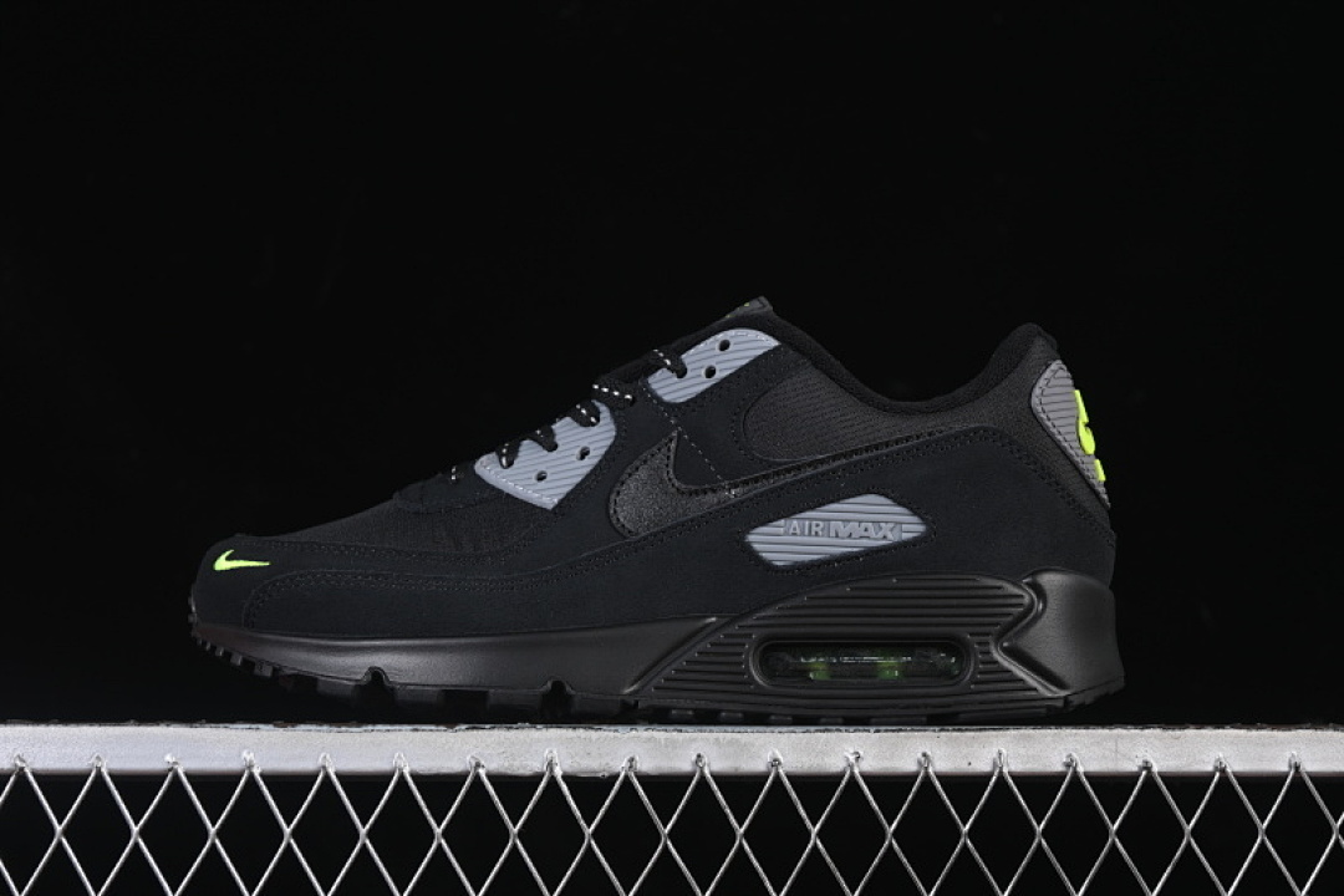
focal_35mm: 75
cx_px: 672
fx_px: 2800
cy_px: 448
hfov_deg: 27.0
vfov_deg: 18.2
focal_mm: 50
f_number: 6.3
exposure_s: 1/50
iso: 160
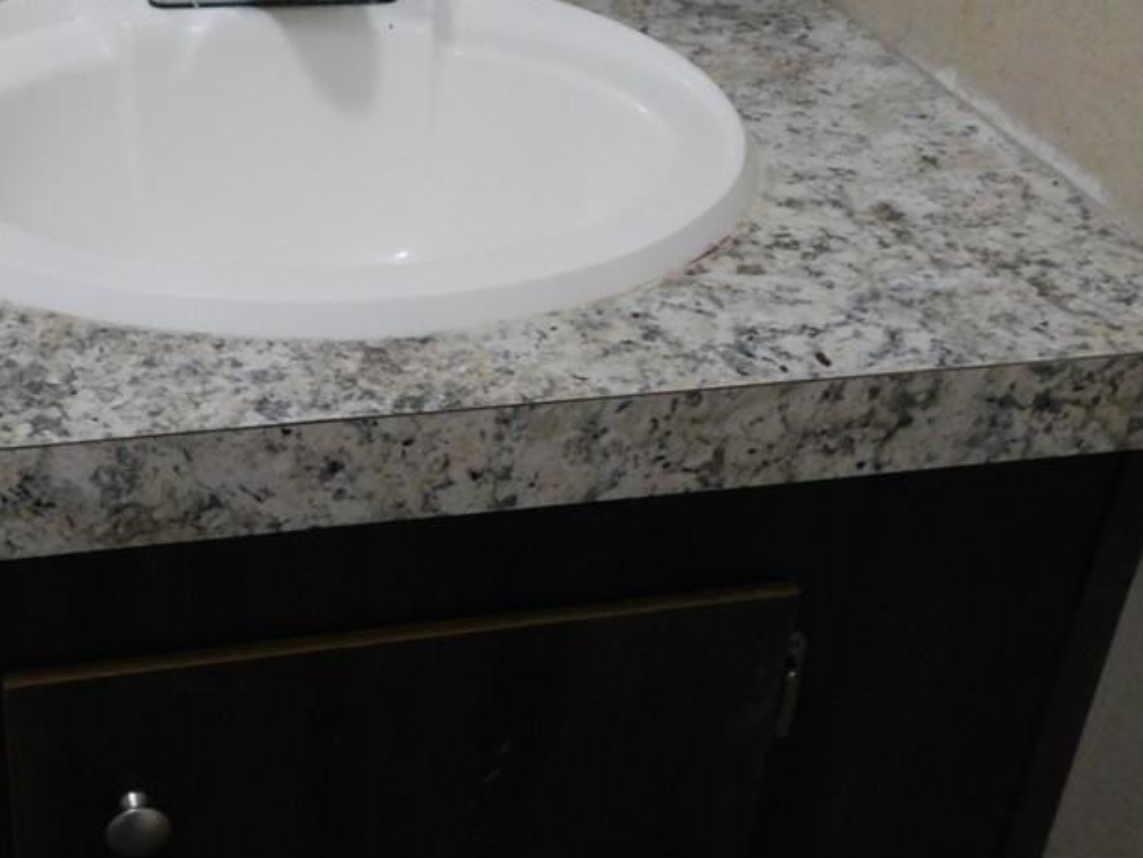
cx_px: 320
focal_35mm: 50
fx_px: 1652
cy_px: 231
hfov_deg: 37.5
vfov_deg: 28.8
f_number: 3.2
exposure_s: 1/30
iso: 400
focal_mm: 5.3
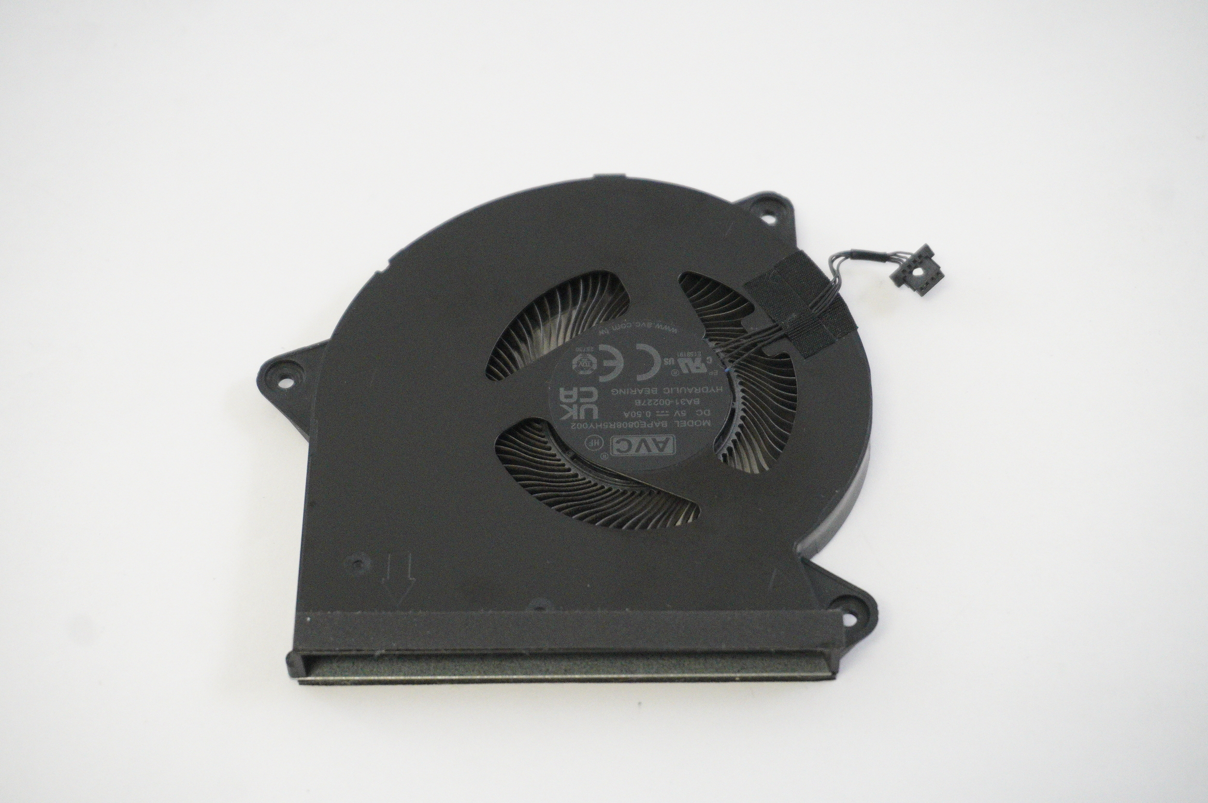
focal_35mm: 66
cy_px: 402
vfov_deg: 20.6
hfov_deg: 30.5
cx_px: 604
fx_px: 2213
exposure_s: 1/320
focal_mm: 44
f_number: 5.6
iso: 6400
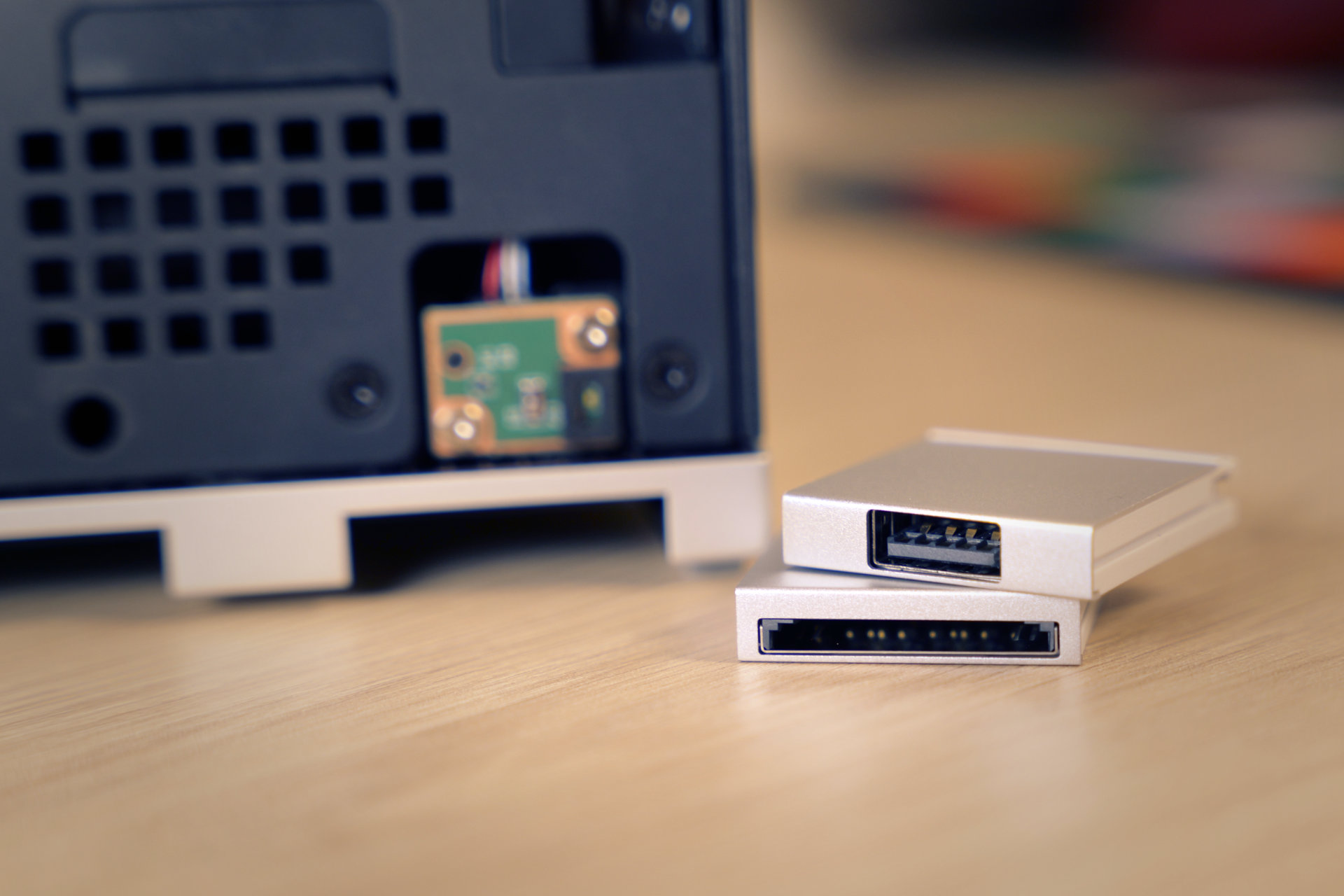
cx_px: 672
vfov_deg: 19.5
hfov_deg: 28.8
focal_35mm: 70
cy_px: 448
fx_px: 2613
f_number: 4
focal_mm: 70
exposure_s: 1/100
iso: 800
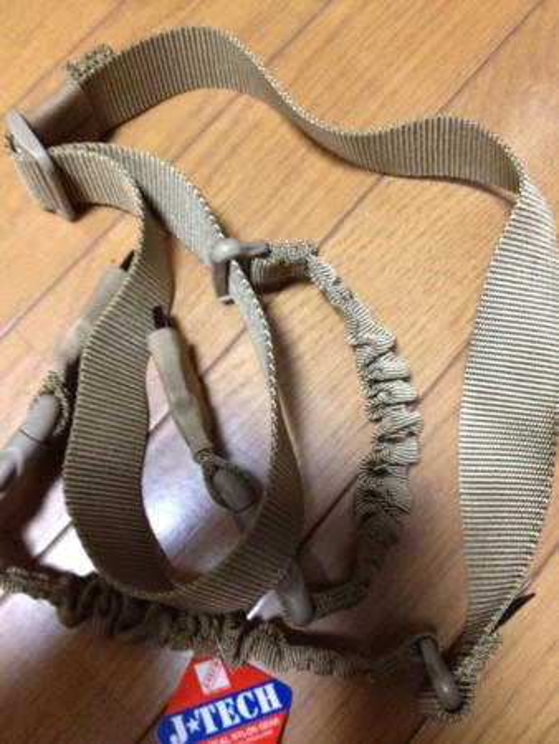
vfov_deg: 52.6
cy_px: 372
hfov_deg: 40.7
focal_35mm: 35
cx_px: 280
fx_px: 753
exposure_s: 1/15
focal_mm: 4.28
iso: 500
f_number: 2.4
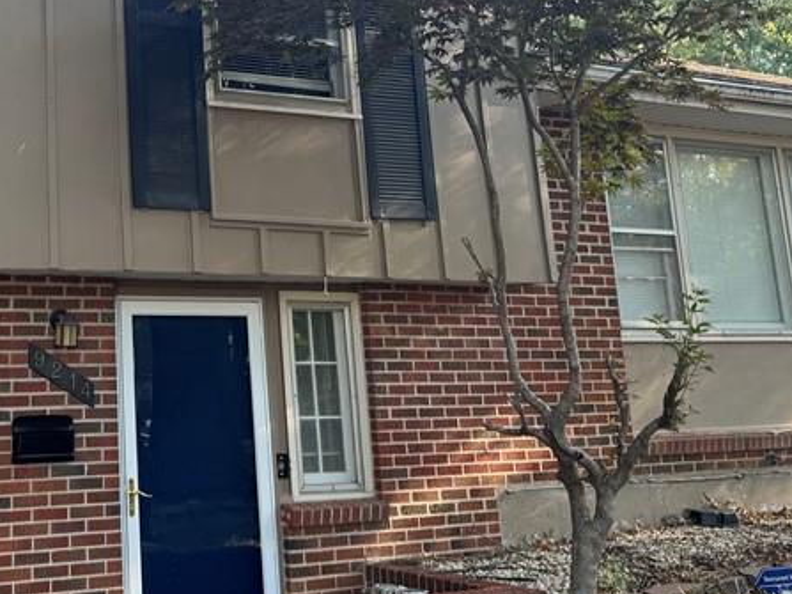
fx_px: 1258
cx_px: 96
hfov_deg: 33.3
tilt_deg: +12.7
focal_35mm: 55
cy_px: 78
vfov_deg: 25.8
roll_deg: +1.6
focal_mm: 6.76
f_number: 1.78
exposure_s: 1/227
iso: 80
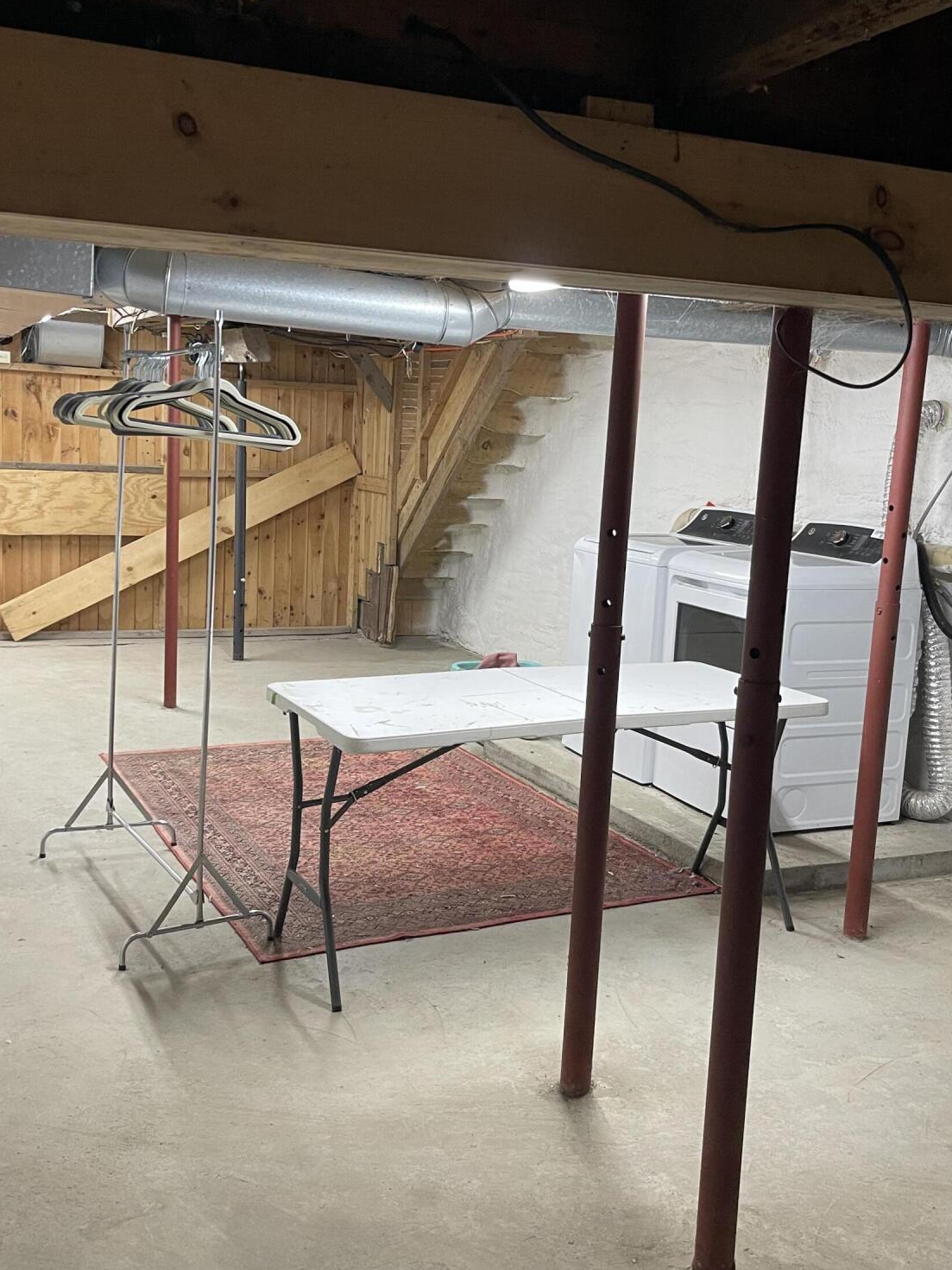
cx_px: 515
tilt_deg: -8.3
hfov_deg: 41.8
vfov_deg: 54.0
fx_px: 1247
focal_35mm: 34
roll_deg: -2.7
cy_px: 639
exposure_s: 1/60
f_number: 1.6
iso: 160
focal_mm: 5.1
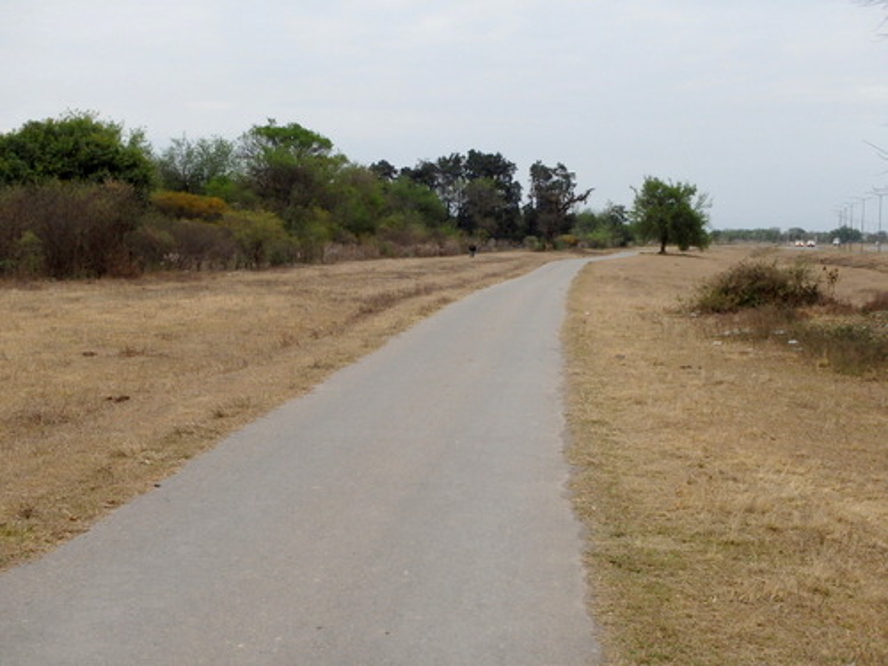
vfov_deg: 28.0
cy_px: 333
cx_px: 444
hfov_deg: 36.8
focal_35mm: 52
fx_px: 1334
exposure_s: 1/200
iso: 125
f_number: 5
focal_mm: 9.4
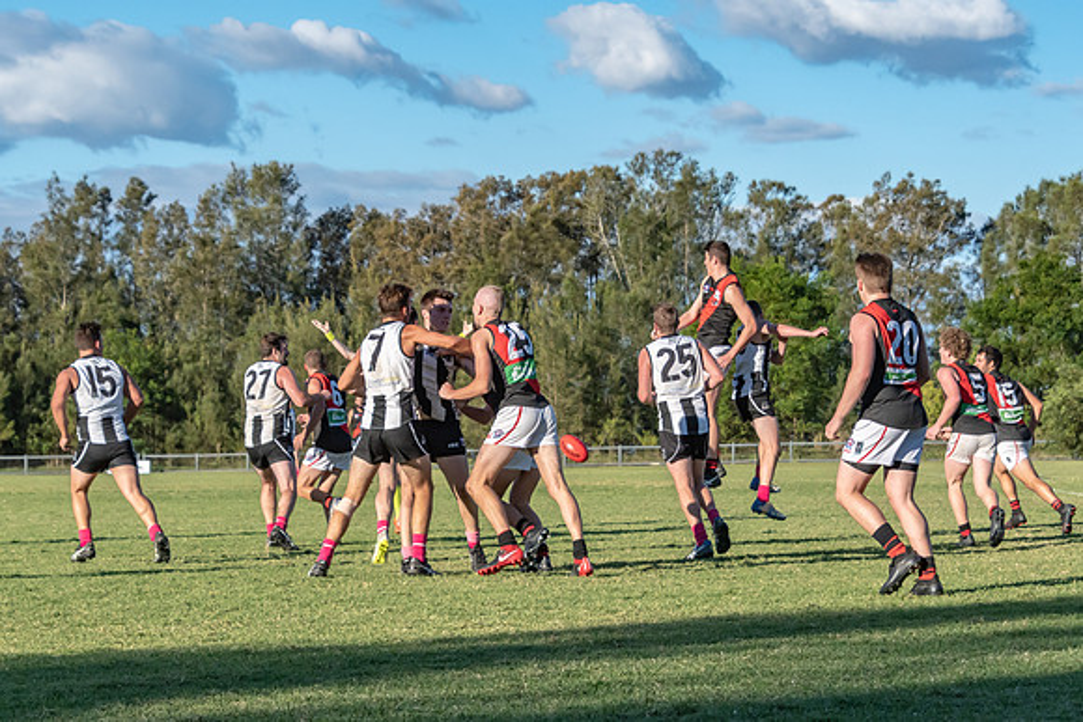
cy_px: 361
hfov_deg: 18.6
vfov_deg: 12.5
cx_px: 528
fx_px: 3301
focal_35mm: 110
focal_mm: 70
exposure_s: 1/5000
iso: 800
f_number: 6.3
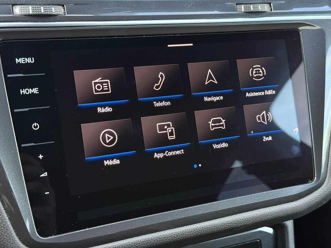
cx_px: 166
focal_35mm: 48
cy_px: 124
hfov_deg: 39.7
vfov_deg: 30.3
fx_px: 459
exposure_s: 1/60
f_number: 1.78
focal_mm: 6.76
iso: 200
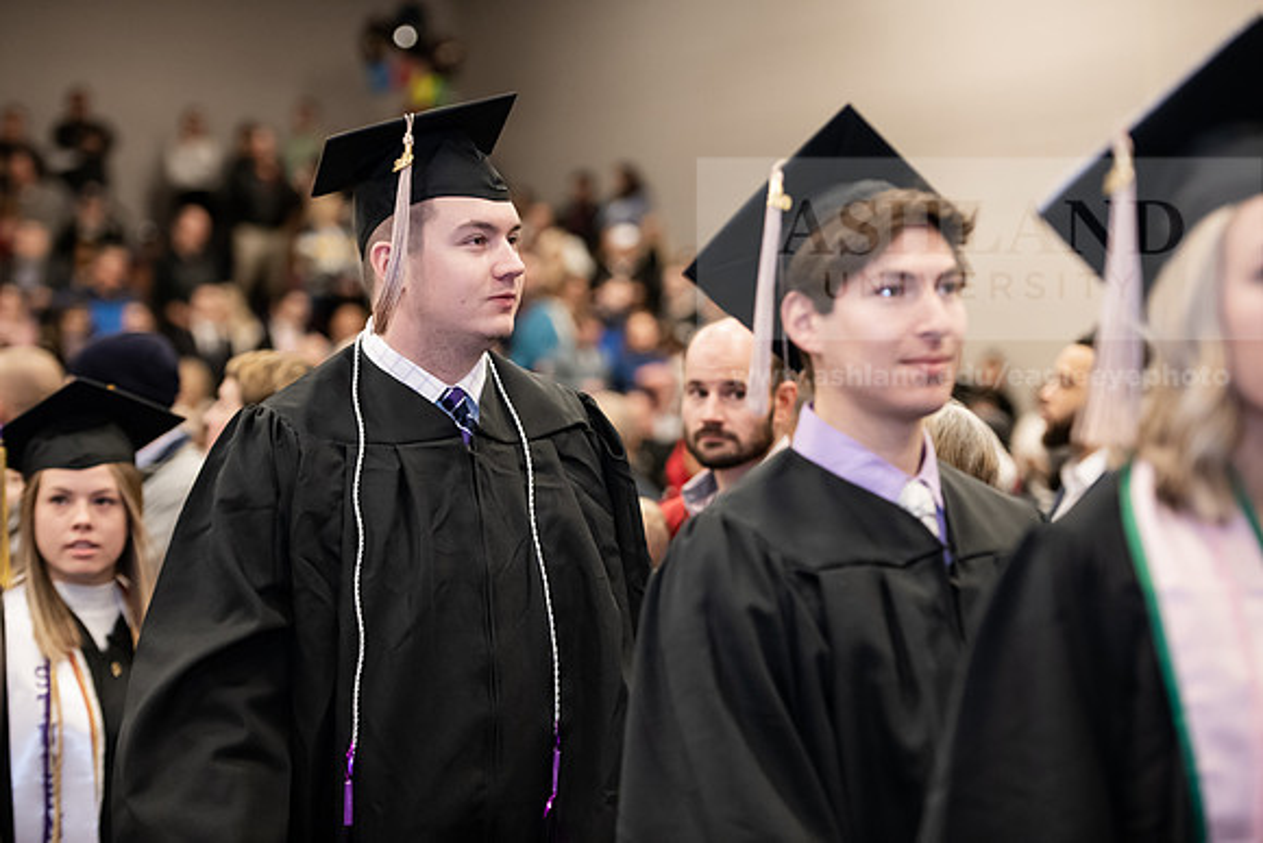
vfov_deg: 13.4
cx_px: 632
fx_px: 3579
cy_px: 422
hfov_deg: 20.0
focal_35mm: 102
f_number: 3.2
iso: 2000
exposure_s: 1/200
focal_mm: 102
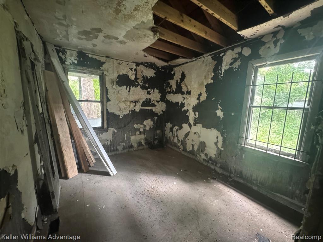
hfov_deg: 102.1
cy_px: 121
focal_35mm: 14
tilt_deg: -9.9
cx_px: 162
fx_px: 131
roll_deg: -3.0
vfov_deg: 85.7
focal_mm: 2.22
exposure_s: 1/35
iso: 1600
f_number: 2.2
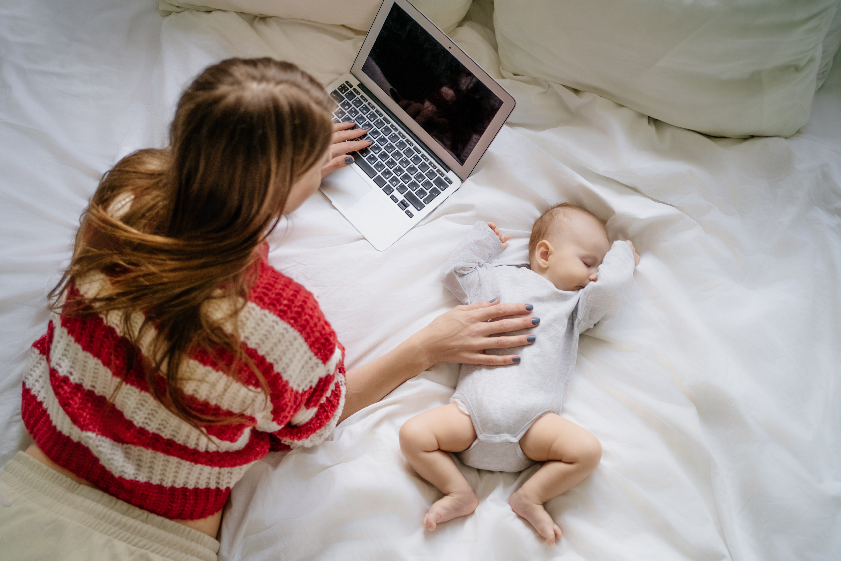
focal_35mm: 35
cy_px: 280
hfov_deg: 54.4
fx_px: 818
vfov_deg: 37.9
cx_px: 420
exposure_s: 1/250
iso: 320
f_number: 2
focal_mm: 35
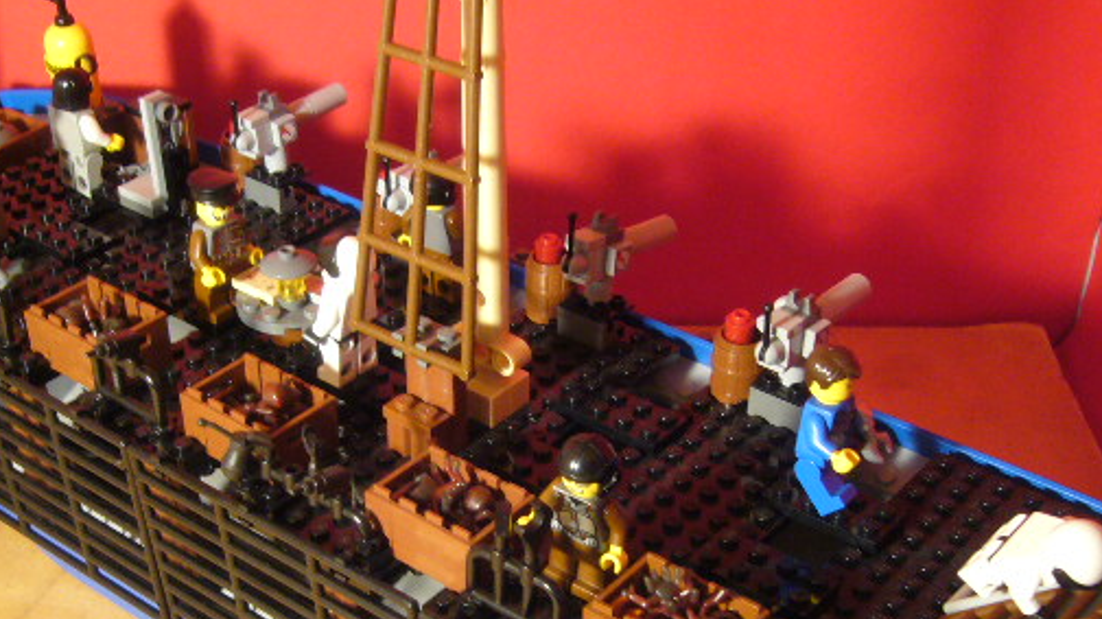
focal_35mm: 54
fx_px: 1577
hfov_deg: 38.4
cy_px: 499
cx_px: 479
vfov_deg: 21.9
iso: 200
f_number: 2.8
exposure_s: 1/10
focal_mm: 5.8
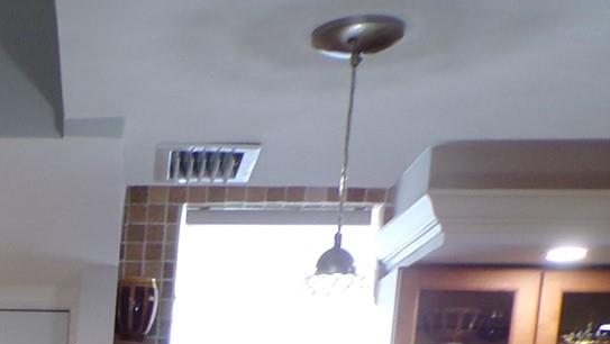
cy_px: 630
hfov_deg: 24.8
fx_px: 1246
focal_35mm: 77
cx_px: -127
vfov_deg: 13.9
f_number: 3
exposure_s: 1/34
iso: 124
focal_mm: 4.3
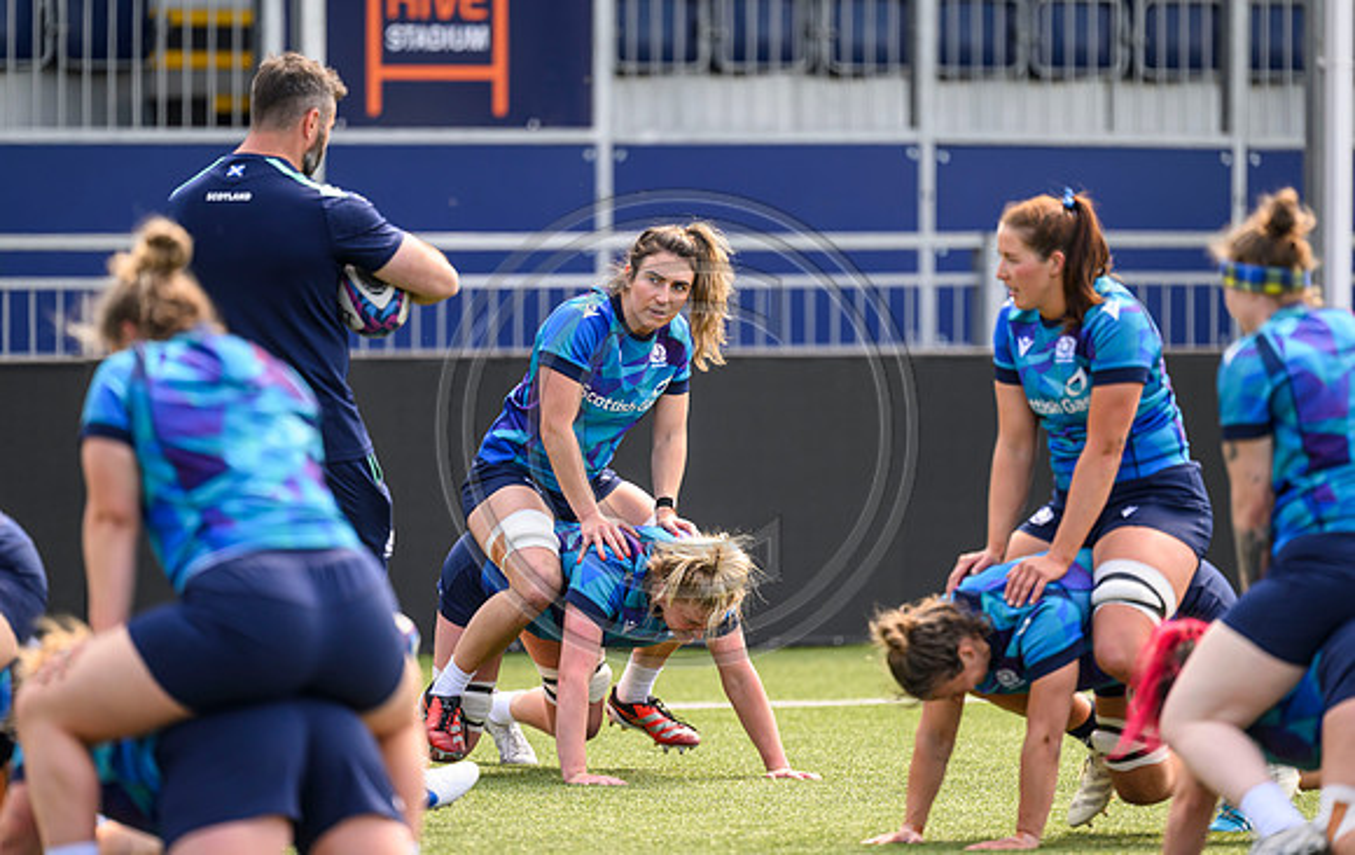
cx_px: 641
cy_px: 379
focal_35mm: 429
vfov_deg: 3.1
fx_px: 15876
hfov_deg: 4.9
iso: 500
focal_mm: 400
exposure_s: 1/1250
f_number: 2.8
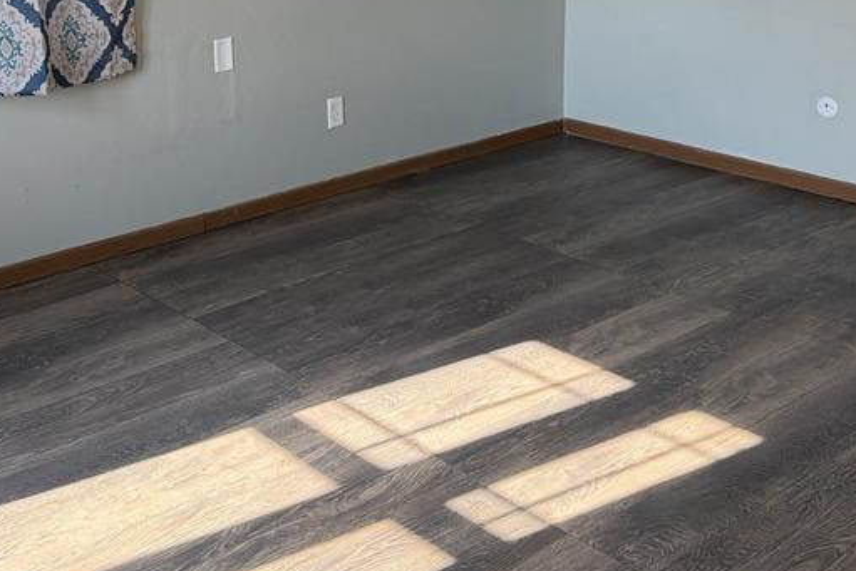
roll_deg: +1.8
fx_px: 1189
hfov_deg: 39.4
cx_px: 337
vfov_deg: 26.2
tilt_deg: -12.0
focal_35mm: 50
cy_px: 60
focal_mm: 6.76
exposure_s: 1/142
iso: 125
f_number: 1.78
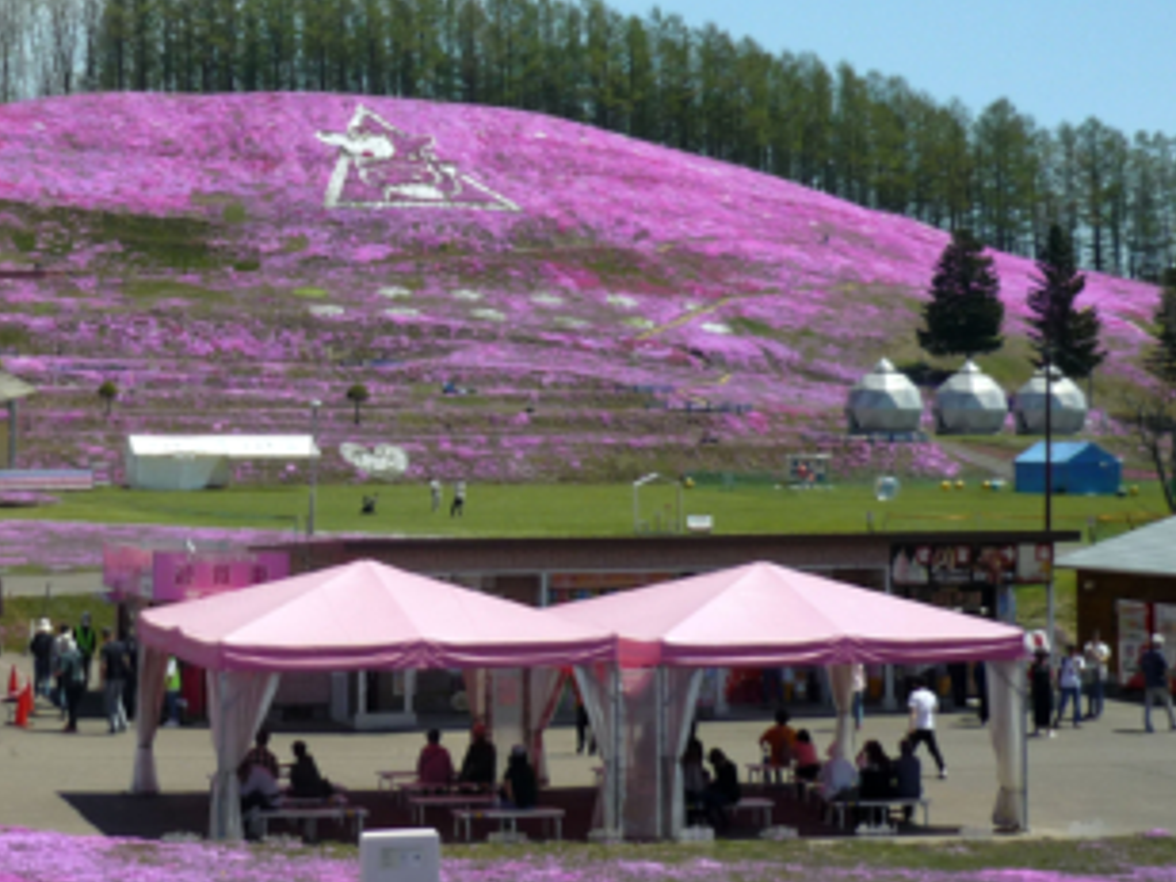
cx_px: 221
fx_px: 2514
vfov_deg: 19.7
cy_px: 214
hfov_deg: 25.8
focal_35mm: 74
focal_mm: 6.3
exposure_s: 1/250
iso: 100
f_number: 8
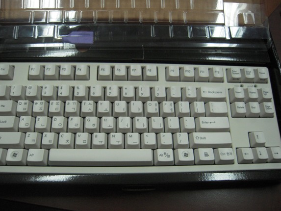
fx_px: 244
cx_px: 131
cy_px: 111
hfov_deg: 59.9
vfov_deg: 46.8
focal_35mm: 30
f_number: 2.7
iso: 400
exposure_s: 1/100
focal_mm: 5
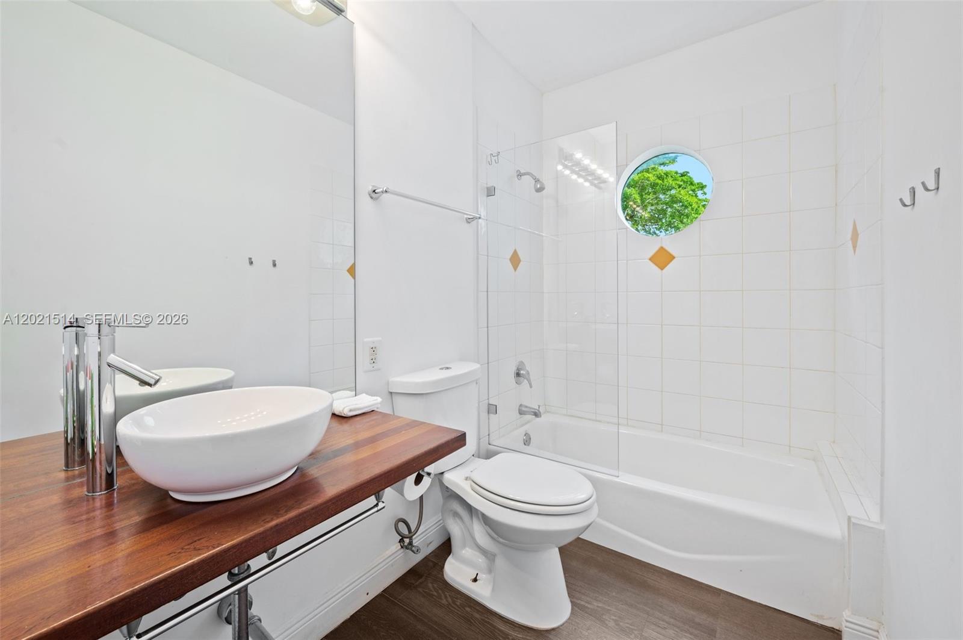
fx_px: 374
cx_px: 482
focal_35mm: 14
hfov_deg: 104.3
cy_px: 320
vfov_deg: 81.1
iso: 200
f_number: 8
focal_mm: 14
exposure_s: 1/5
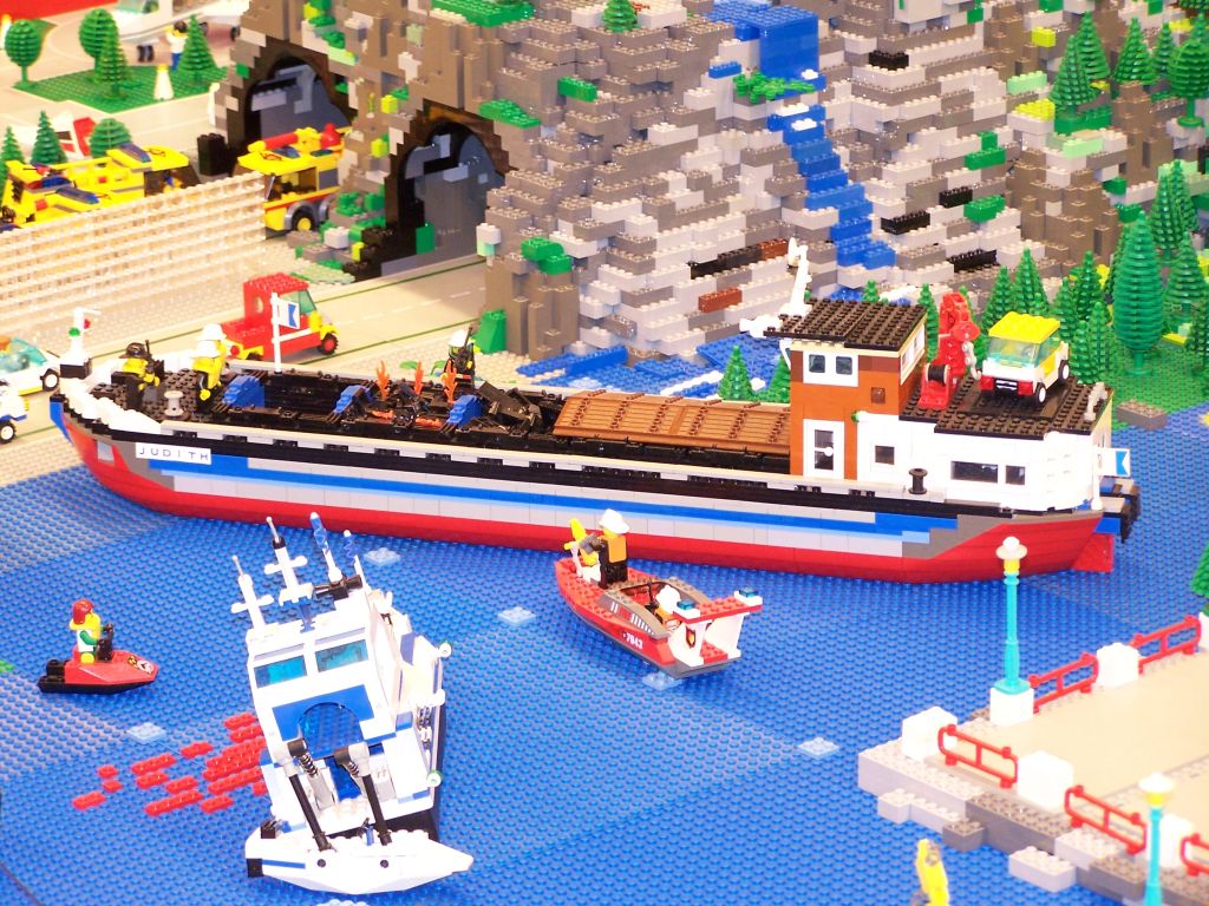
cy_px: 453
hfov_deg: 15.4
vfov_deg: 11.6
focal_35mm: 128
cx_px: 604
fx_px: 4471
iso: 140
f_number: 3.2
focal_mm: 21.2
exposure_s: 1/4
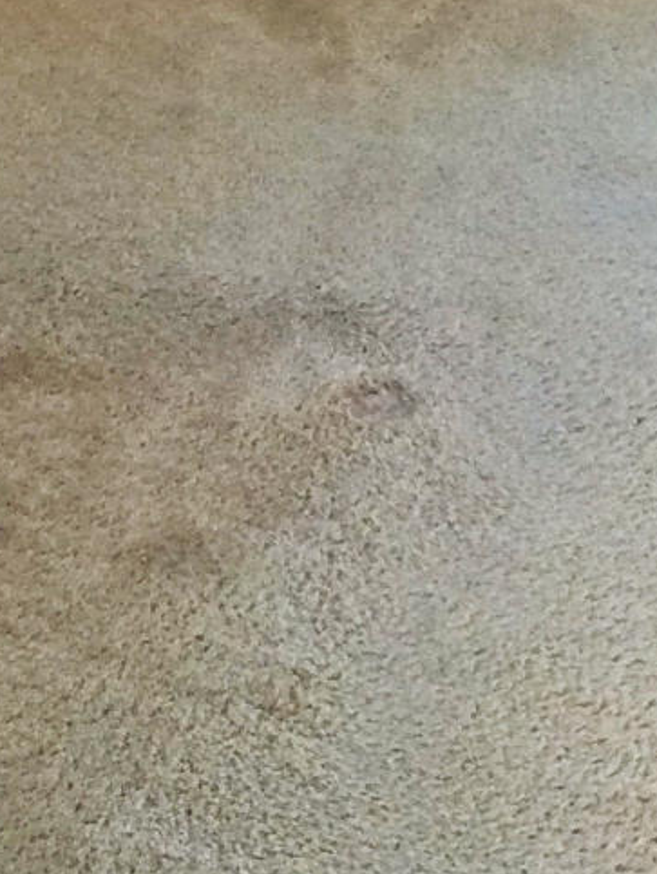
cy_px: -903
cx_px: 87
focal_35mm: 120
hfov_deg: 12.3
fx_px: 3033
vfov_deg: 13.8
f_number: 2.2
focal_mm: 4.15
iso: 64
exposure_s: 1/120
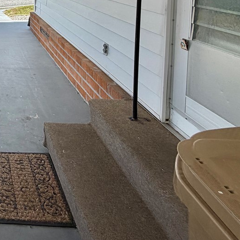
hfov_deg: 34.7
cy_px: -8
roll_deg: +0.3
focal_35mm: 38
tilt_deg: -4.6
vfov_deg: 38.2
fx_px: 298
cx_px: -50
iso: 40
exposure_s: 1/585
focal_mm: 2.22
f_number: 2.2
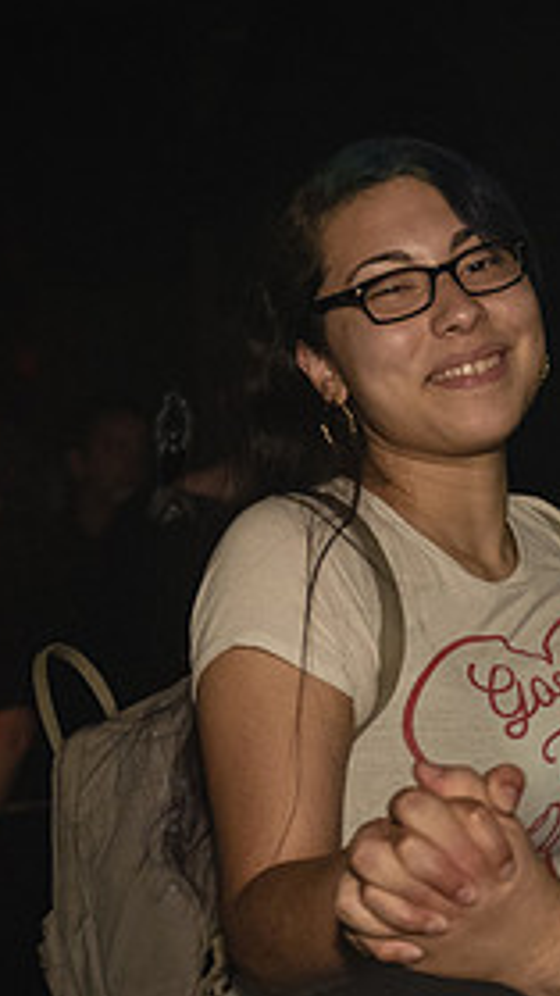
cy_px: 776
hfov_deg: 9.5
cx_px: 575
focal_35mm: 127
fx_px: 3352
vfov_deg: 16.8
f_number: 3.5
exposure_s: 1/250
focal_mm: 40
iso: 2000
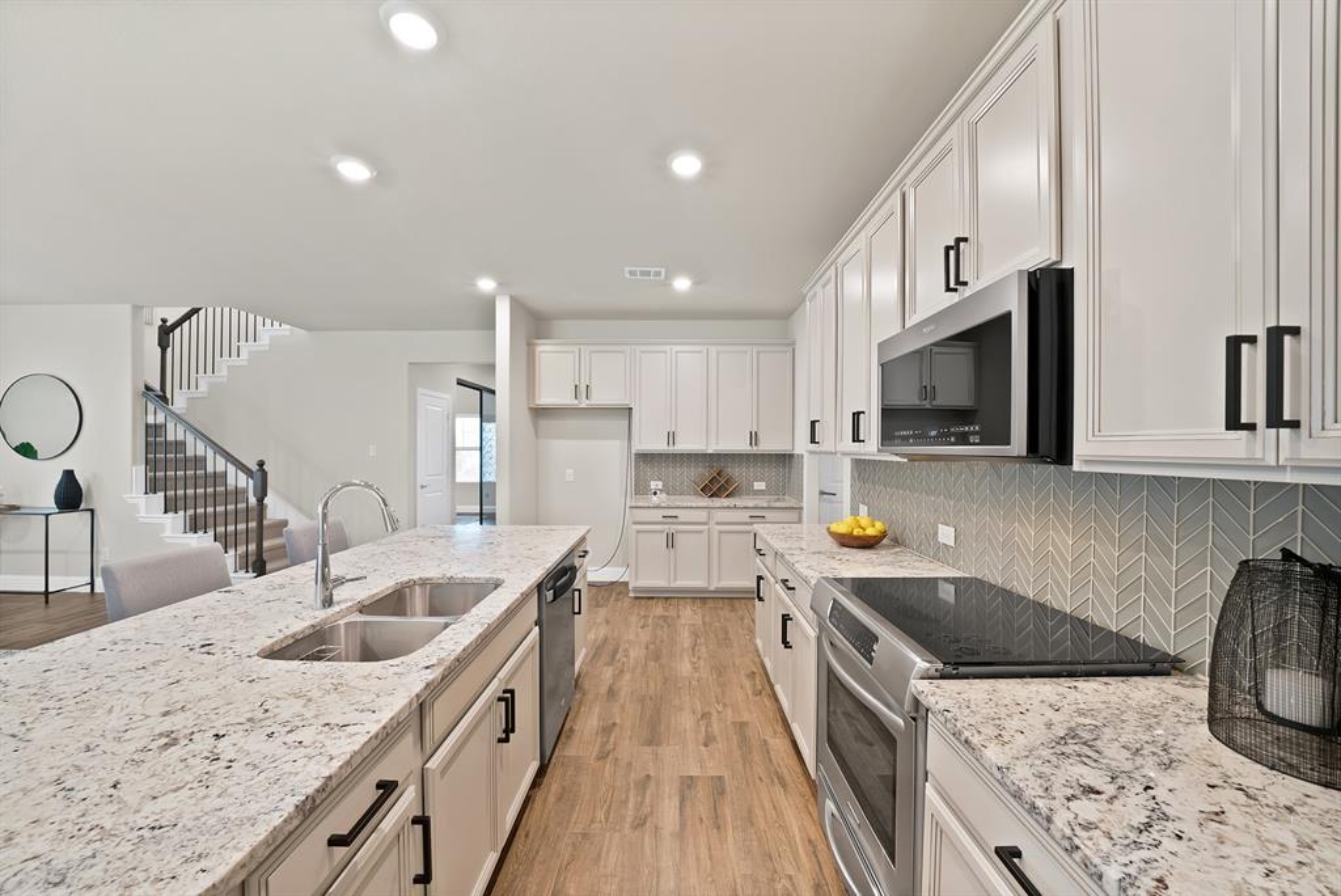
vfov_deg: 90.1
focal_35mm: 12
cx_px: 670
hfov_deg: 112.6
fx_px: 447
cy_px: 448
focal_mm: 12
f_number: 9
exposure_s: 1/1.25
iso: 640
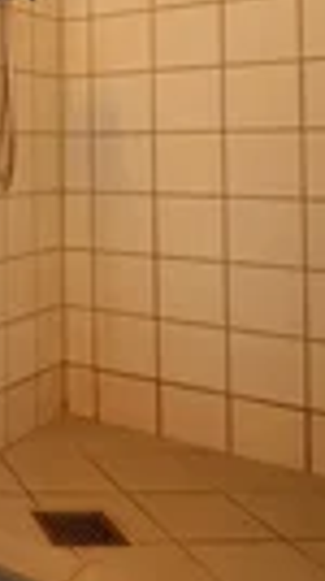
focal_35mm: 47
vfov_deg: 41.9
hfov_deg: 19.6
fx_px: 723
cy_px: 119
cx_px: -243
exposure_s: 1/60
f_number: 3.5
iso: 640
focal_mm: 10
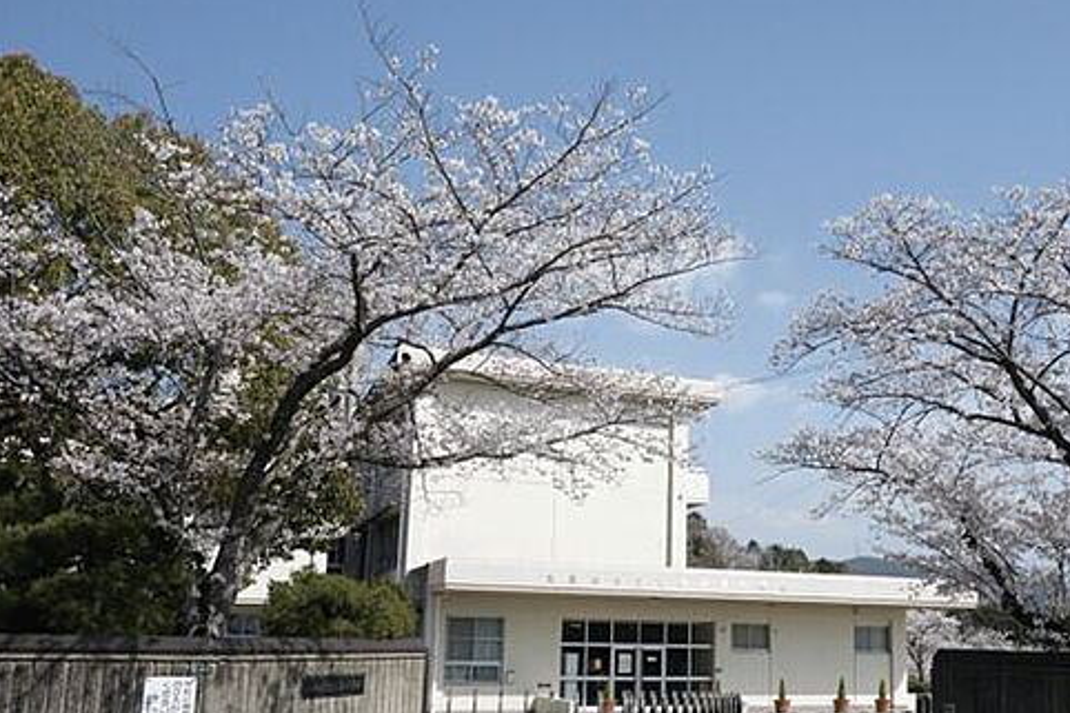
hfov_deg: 52.6
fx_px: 1070
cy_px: 445
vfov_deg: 36.6
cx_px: 670
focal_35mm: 36
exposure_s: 1/640
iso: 400
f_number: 9
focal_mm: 10.4
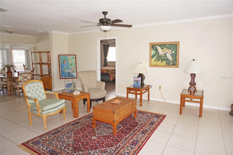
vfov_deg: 53.0
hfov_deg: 73.8
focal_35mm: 24
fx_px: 155
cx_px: 116
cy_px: 78
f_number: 4
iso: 500
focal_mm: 16
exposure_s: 1/160
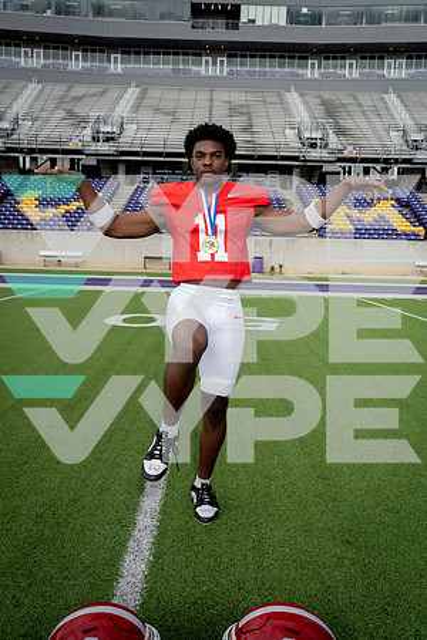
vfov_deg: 57.2
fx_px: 587
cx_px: 214
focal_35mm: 33
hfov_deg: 40.0
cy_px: 320
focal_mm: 33
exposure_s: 1/250
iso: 640
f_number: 5.6
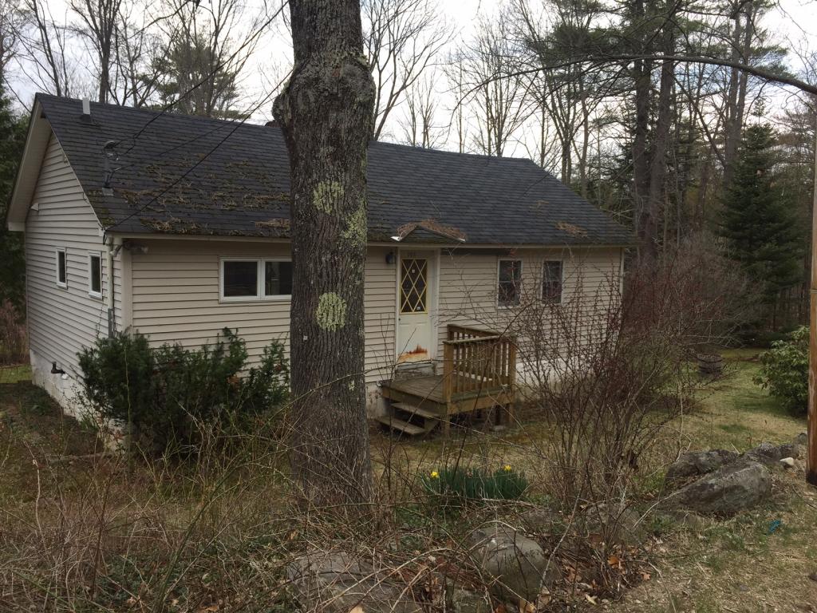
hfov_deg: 61.7
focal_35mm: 29
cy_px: 306
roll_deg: -2.0
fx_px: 684
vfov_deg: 48.2
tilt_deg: -6.2
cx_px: 408
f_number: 2.2
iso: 32
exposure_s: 1/542
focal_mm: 4.15
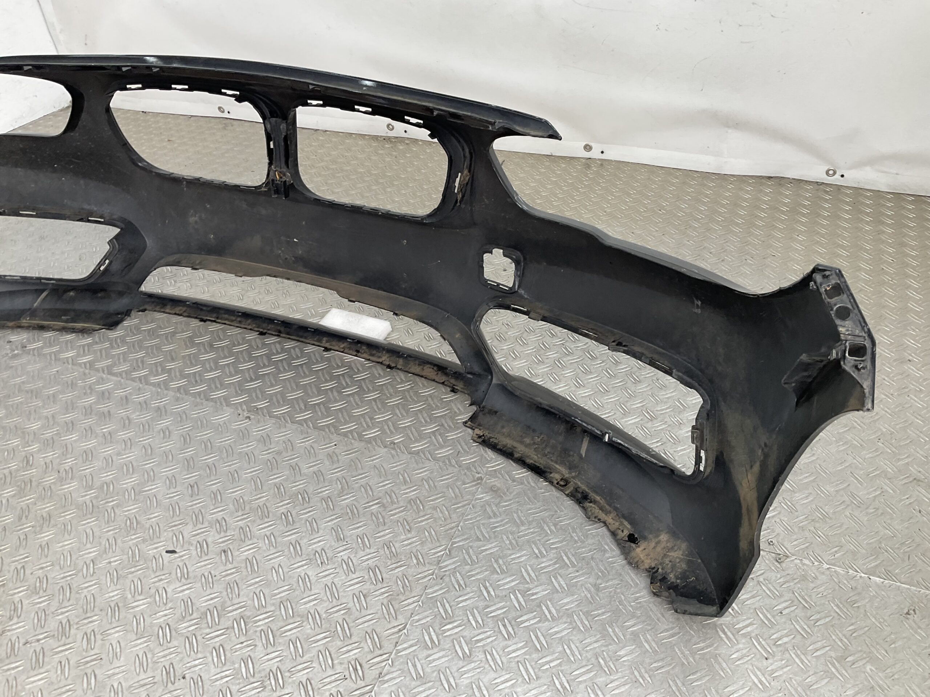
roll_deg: +4.3
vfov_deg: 48.2
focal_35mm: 29
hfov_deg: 61.7
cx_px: 465
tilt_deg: -38.1
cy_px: 348
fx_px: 779
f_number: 1.8
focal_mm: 3
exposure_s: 1/120
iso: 25
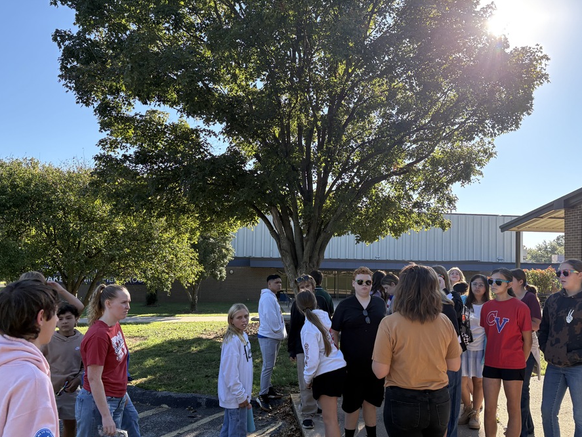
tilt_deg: +2.5
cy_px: 241
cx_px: 323
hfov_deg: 59.8
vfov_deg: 46.8
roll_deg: -1.1
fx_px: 505
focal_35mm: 30
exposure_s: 1/873
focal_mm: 5.96
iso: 64
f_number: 1.6
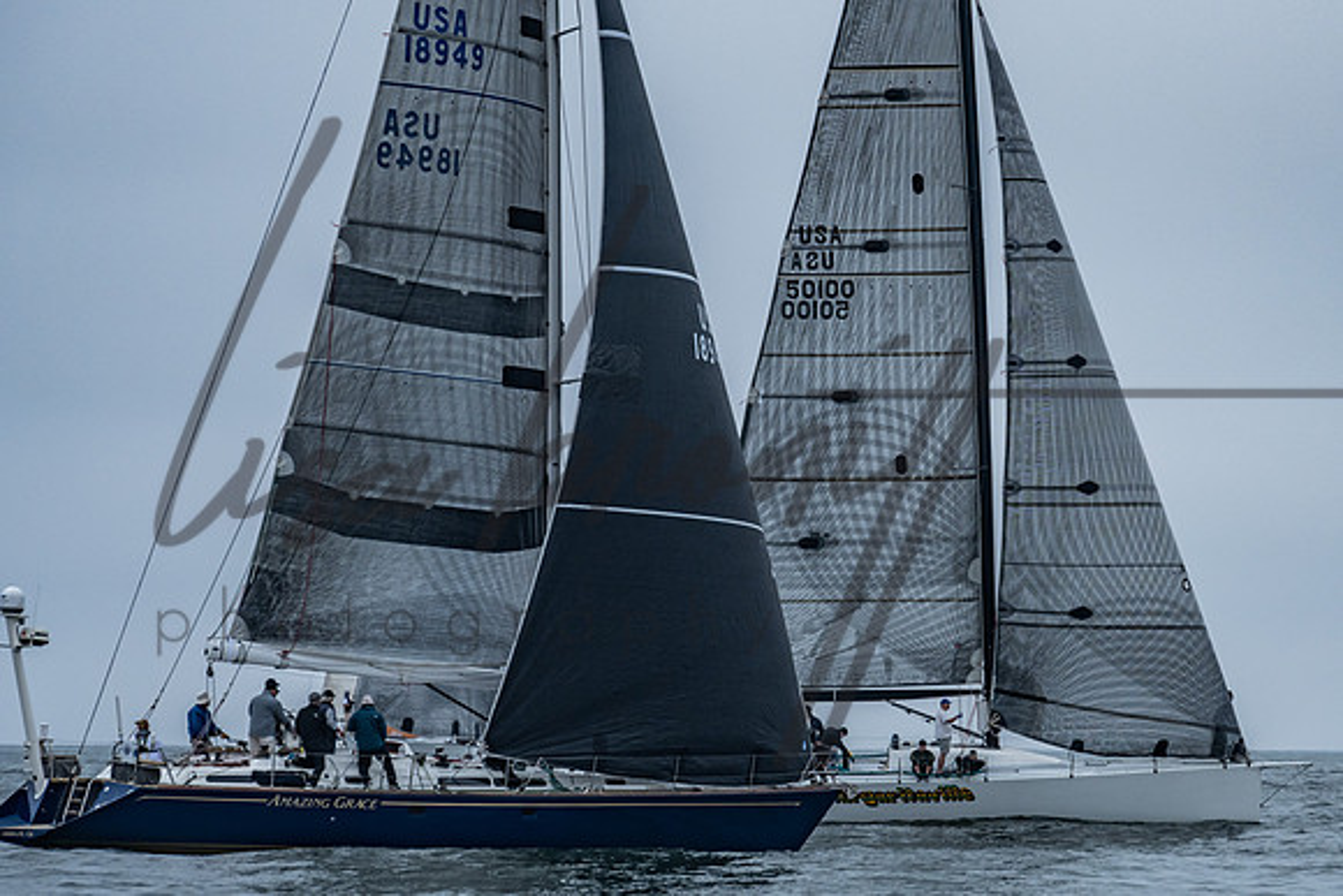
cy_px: 430
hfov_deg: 9.0
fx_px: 8485
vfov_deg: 6.0
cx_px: 850
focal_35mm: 227
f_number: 6.3
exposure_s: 1/2500
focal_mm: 145
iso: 320
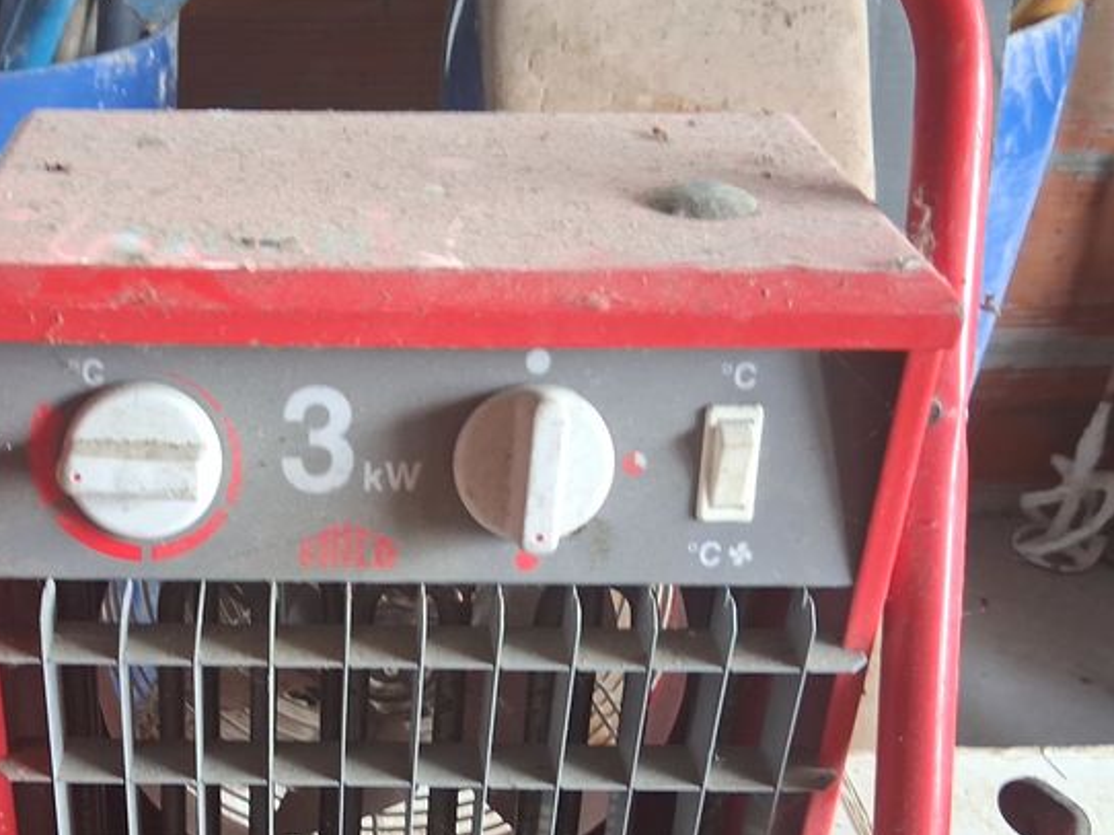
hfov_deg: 38.8
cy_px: 629
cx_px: 302
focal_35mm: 48
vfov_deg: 29.7
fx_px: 1544
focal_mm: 3.98
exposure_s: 1/33.3
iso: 400
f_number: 1.8
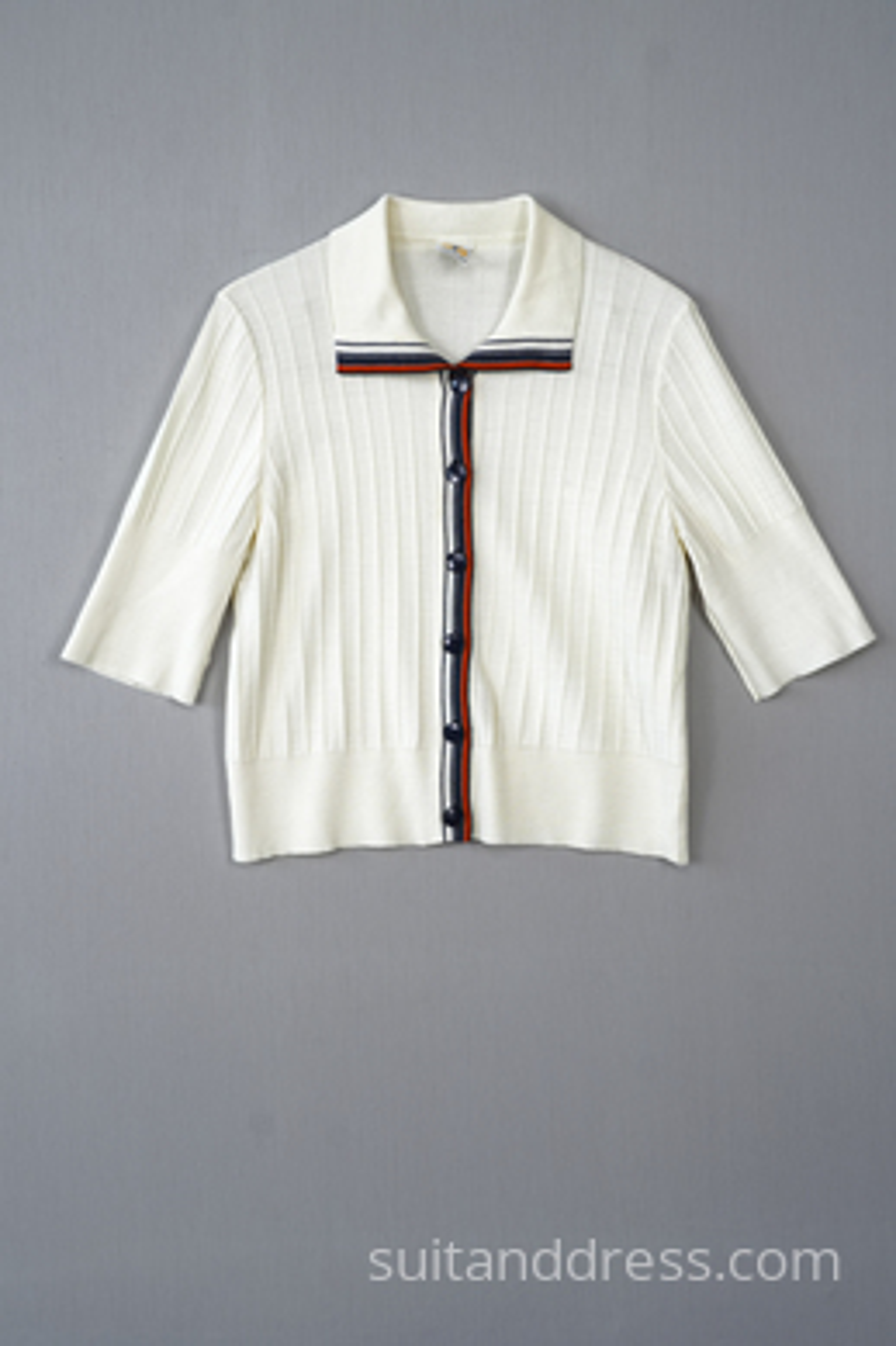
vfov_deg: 43.6
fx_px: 1681
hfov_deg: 29.8
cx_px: 448
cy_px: 673
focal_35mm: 45
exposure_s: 1/40
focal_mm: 30
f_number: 8
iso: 320
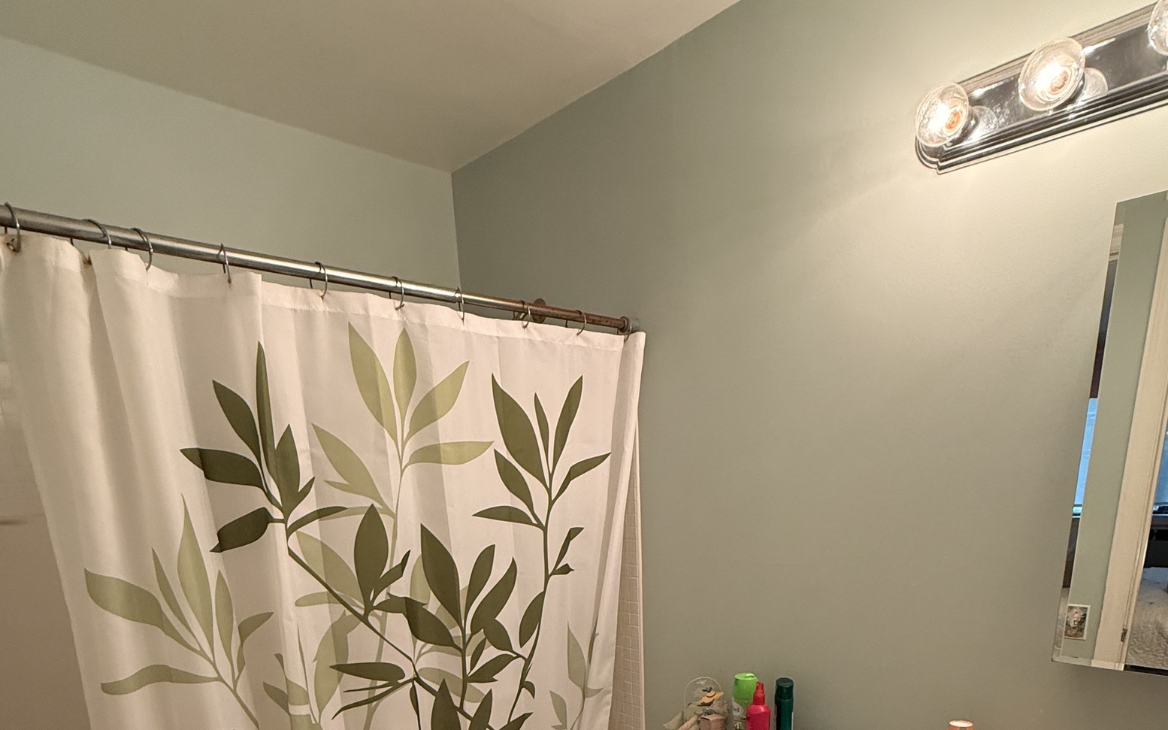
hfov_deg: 79.6
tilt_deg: -15.8
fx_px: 700
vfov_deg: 48.2
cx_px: 610
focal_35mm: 22
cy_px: 682
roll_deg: +2.1
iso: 250
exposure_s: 1/60
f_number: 2.2
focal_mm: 2.22
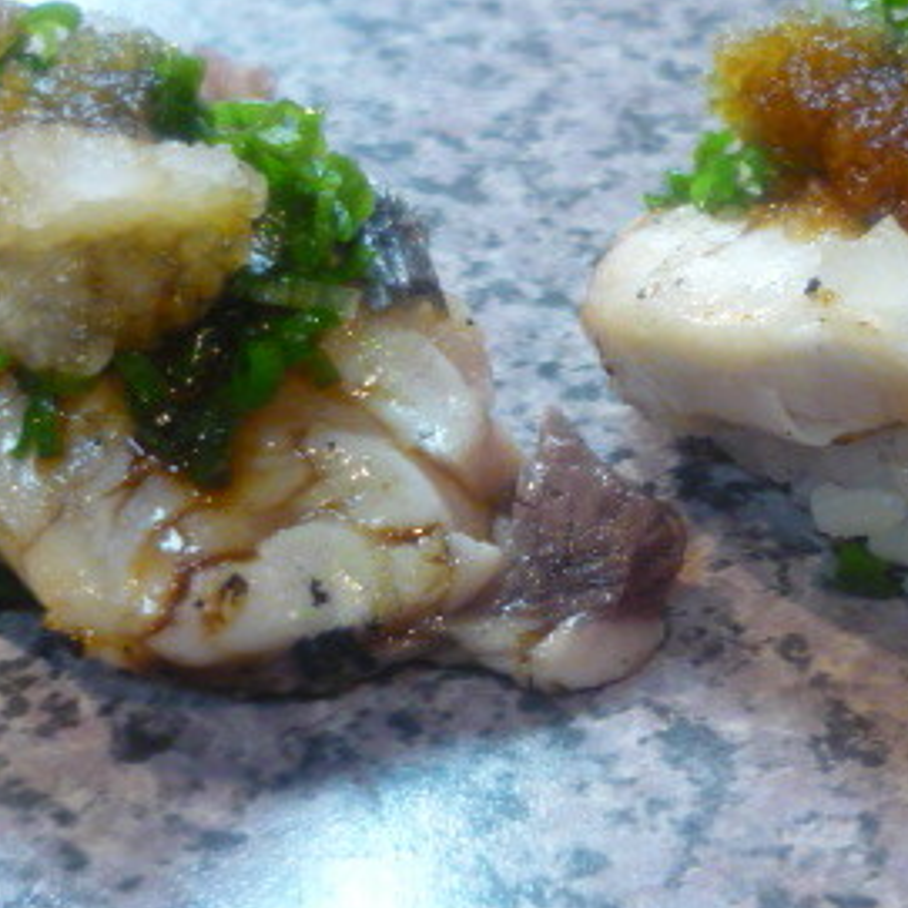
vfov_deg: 25.0
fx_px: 2048
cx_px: 606
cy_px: 489
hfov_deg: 24.9
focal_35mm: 69
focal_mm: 5.5
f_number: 2.8
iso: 400
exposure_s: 1/30
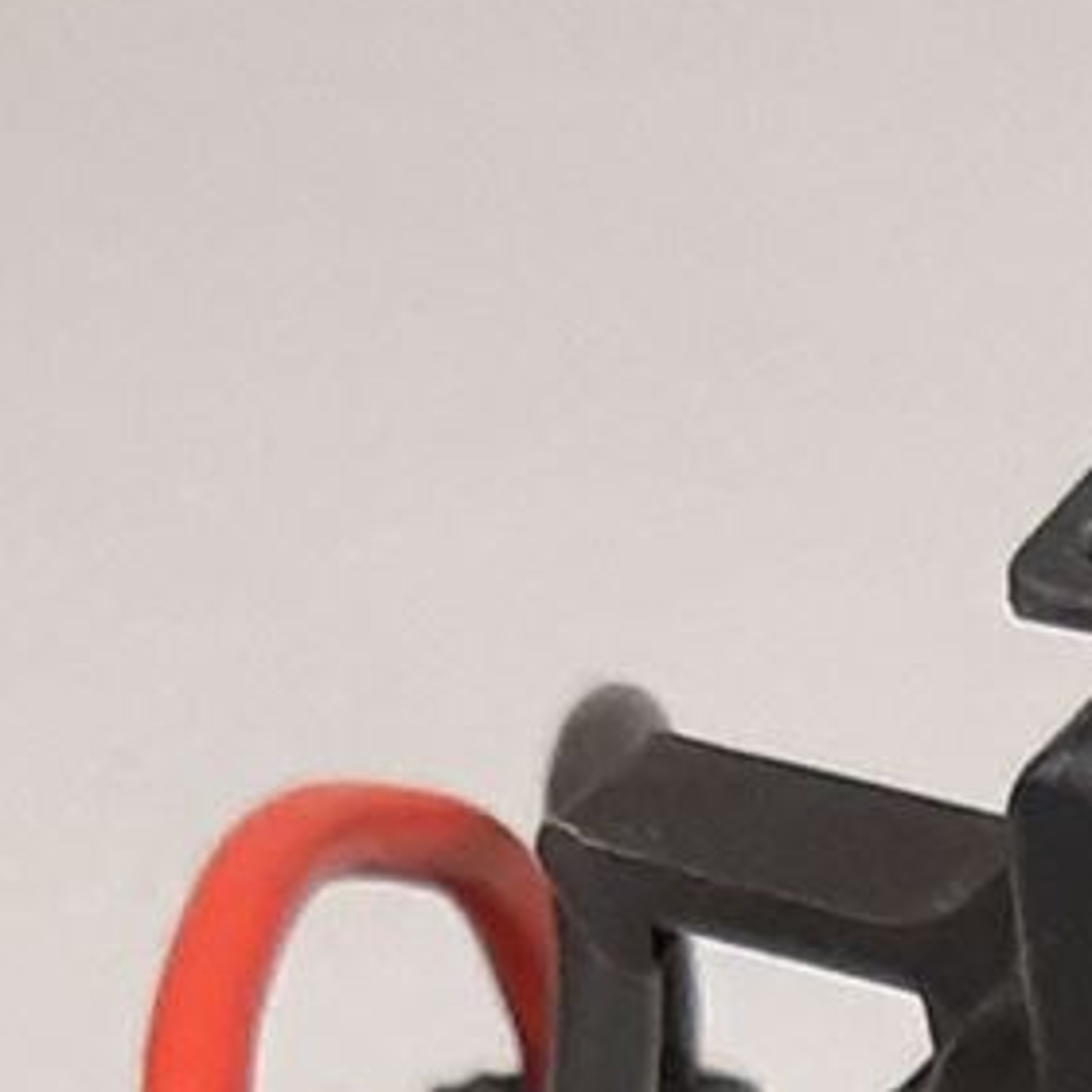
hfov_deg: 9.7
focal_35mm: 168
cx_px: 2118
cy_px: 2878
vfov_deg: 9.1
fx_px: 5996
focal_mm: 3.93
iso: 200
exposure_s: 1/50
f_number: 1.7
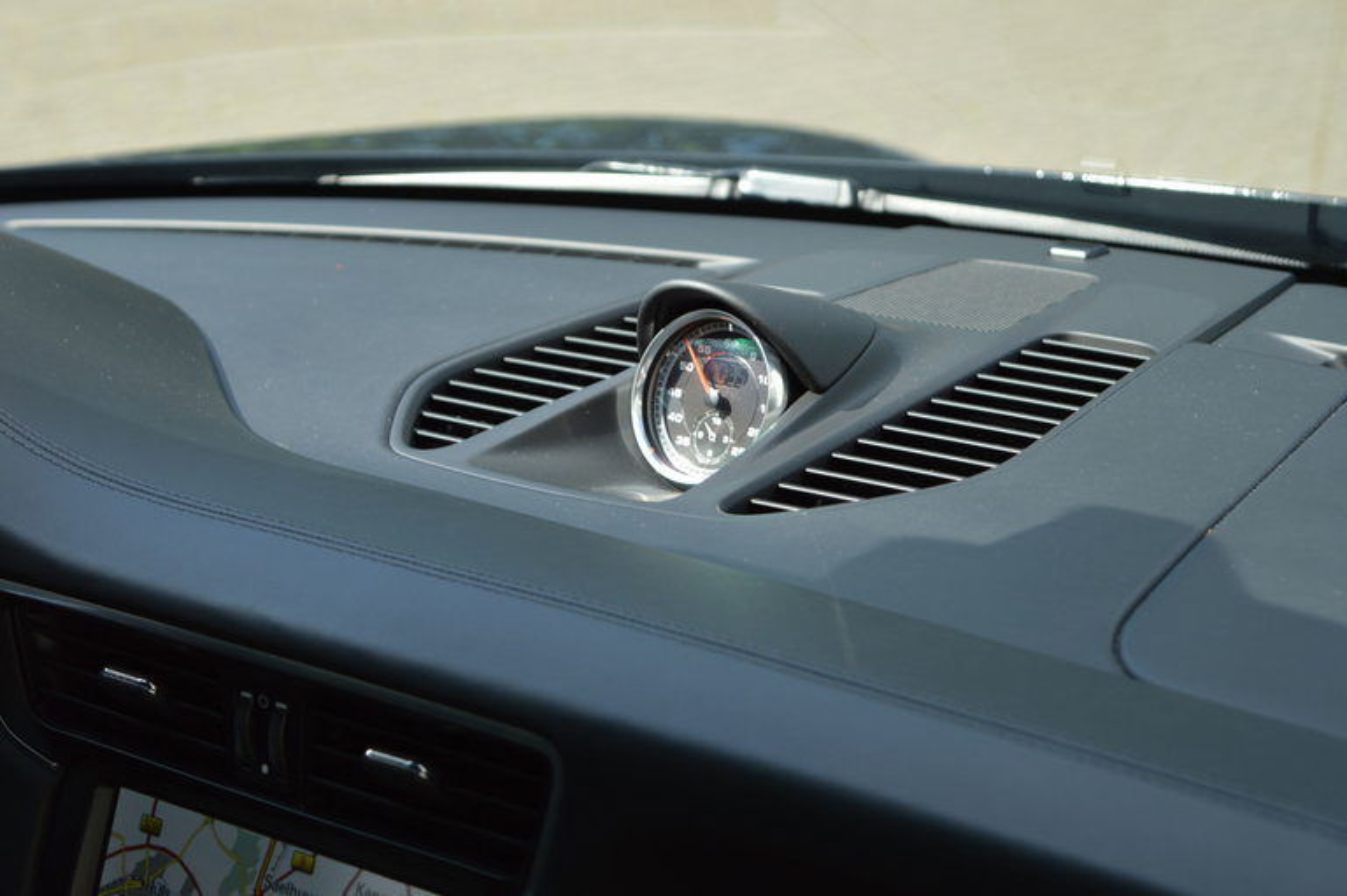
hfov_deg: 24.6
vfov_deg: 16.5
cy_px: 448
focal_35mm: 82
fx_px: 3085
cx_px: 674
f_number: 5.6
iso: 110
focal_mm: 55
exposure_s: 1/125
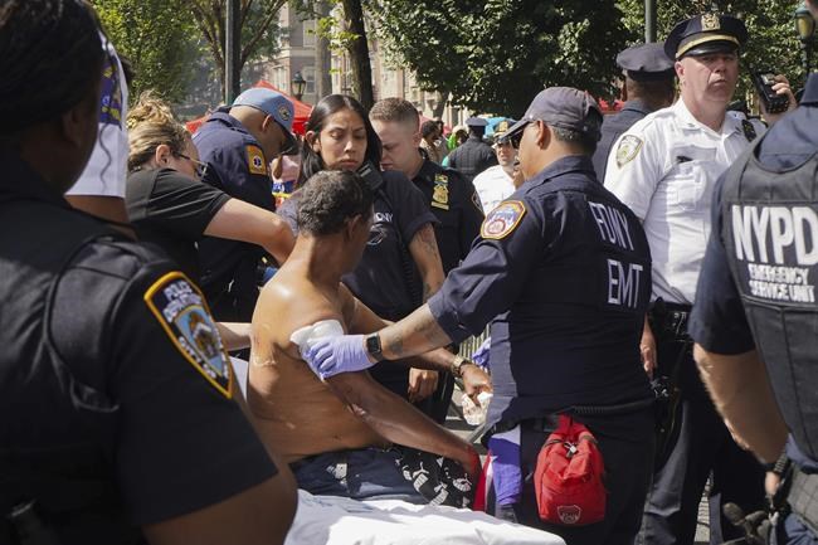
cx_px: 409
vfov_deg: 19.4
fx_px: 1590
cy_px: 272
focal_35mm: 70
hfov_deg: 28.9
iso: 200
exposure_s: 1/100
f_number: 16
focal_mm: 70
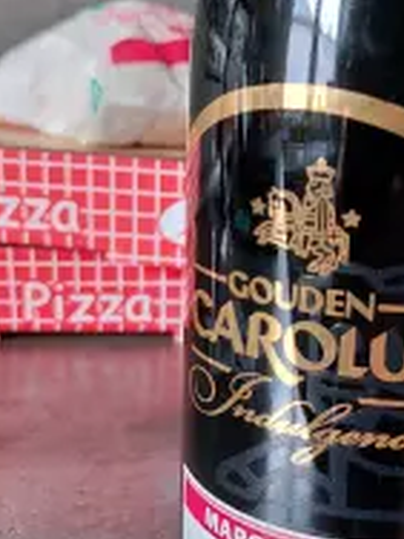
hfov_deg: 28.2
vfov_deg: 37.5
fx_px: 794
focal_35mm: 51
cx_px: 298
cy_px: 244
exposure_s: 1/50
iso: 320
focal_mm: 5.23
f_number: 1.8
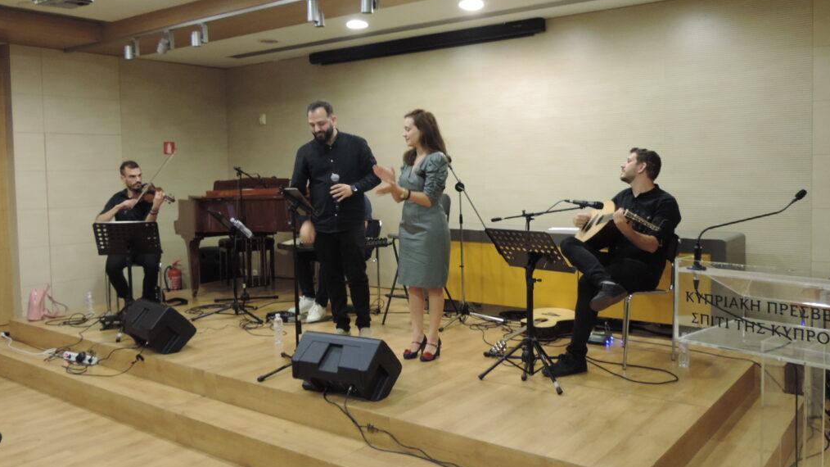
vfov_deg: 35.6
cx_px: 417
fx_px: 726
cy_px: 210
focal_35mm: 33
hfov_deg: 59.5
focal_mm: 5.3
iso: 400
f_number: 3.1
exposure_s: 1/20
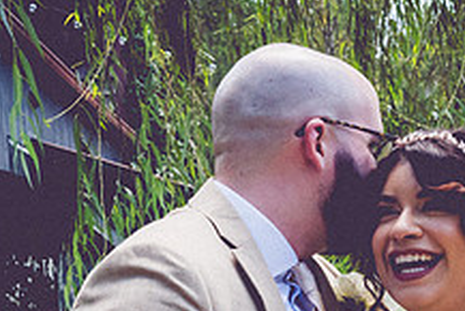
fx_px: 1913
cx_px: 343
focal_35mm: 148
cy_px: 390
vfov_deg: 9.2
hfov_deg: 13.8
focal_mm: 52
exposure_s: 1/200
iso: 1250
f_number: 16
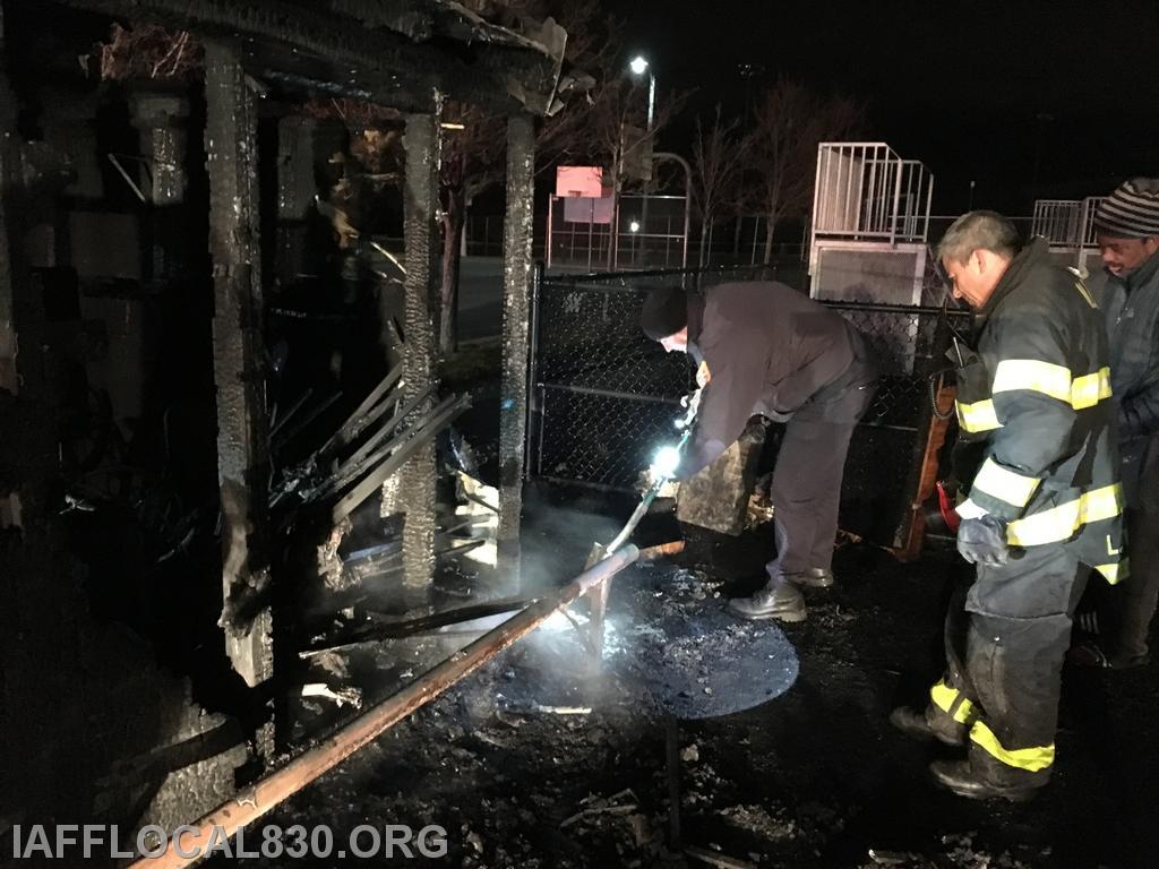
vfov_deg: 48.2
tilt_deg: -9.6
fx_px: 971
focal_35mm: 29
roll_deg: -3.2
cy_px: 434
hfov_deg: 61.7
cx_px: 580
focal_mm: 4.15
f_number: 2.2
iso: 1000
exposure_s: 1/15
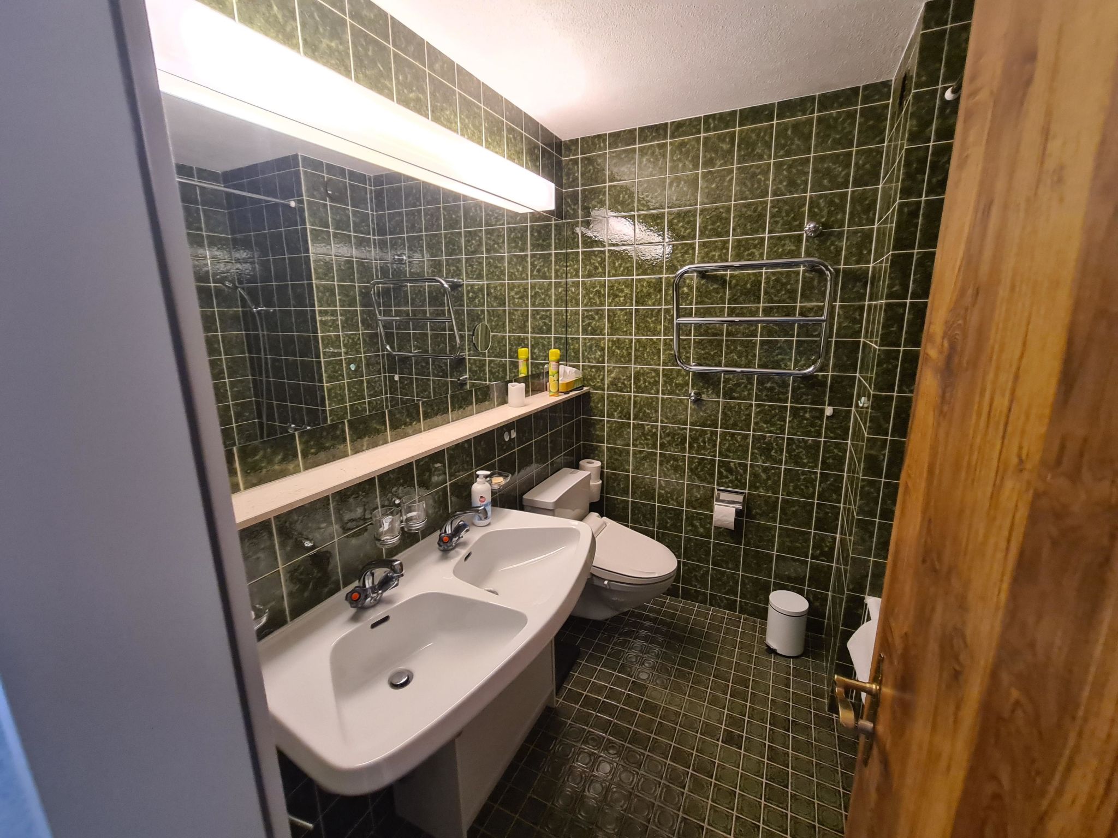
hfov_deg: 106.2
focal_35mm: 13
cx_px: 559
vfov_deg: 89.9
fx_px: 420
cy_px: 419
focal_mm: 2.22
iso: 320
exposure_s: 1/50
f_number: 2.2
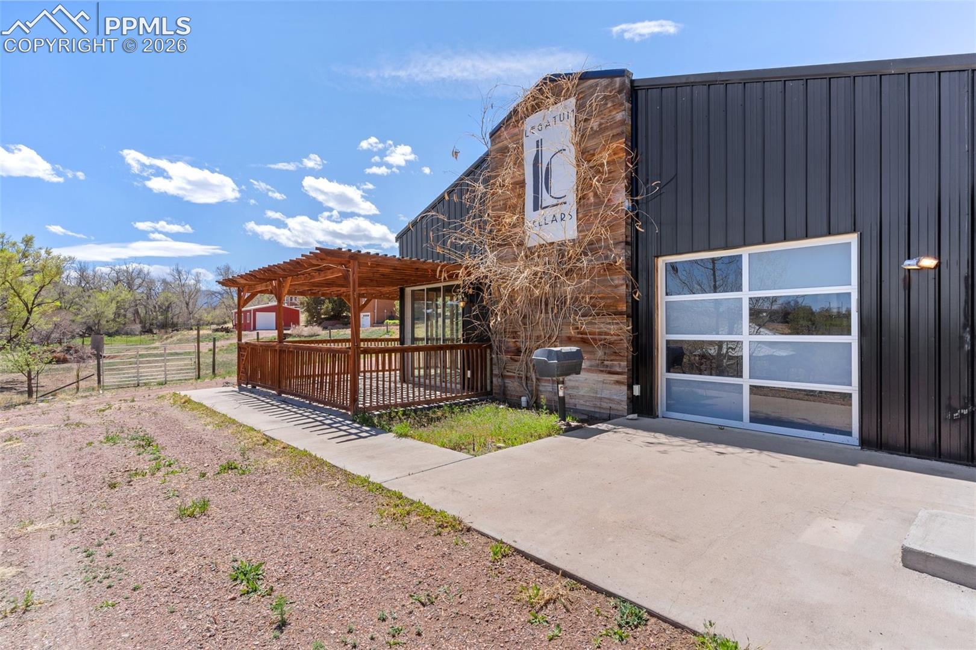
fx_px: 461
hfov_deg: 93.3
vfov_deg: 70.4
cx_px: 488
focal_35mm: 17
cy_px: 325
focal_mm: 17
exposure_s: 1/80
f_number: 11
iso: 100
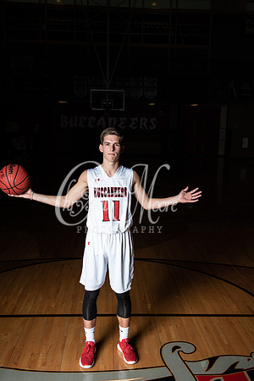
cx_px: 127
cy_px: 190
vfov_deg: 50.7
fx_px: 402
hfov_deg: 35.1
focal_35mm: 38
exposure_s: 1/200
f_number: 14
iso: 320
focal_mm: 38
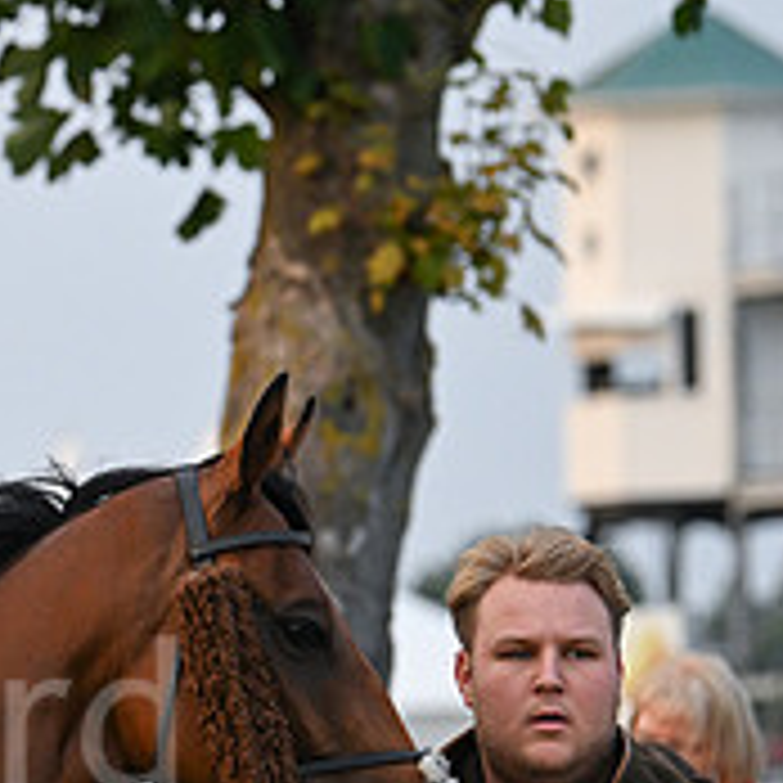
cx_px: -396
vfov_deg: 4.8
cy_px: 758
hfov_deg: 4.7
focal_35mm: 368
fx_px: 9418
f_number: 4
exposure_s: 1/1250
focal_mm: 130
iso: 1600
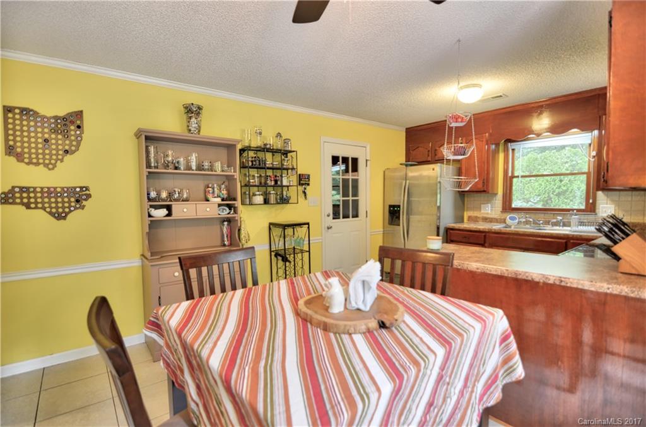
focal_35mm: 16
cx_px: 323
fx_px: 295
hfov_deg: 95.1
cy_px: 214
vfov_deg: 71.7
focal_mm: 11
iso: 100
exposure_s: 1/8
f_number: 2.8
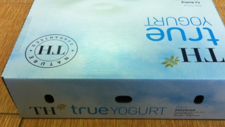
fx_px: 280
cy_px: 71
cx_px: 111
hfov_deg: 43.7
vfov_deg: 25.4
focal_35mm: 47
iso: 125
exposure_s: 1/15
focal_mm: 3.85
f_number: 2.8
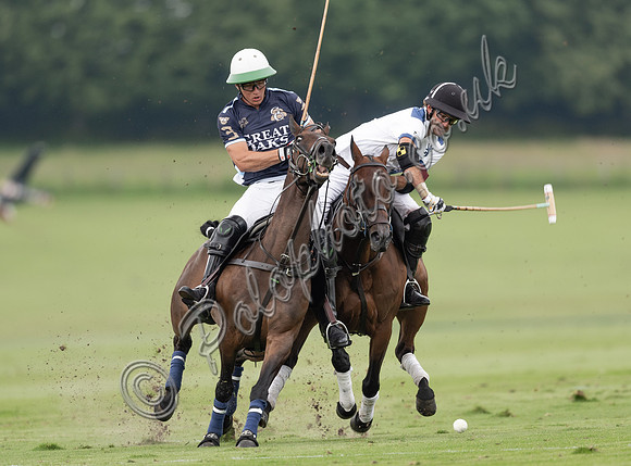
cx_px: 289
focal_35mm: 719
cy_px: 261
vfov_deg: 2.1
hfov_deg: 2.8
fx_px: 13040
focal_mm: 500
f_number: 4
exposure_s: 1/800
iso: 400
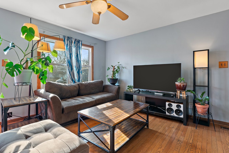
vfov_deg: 67.8
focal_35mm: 18
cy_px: 72
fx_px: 114
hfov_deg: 90.2
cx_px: 103
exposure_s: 1/4
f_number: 8
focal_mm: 14.7
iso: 200
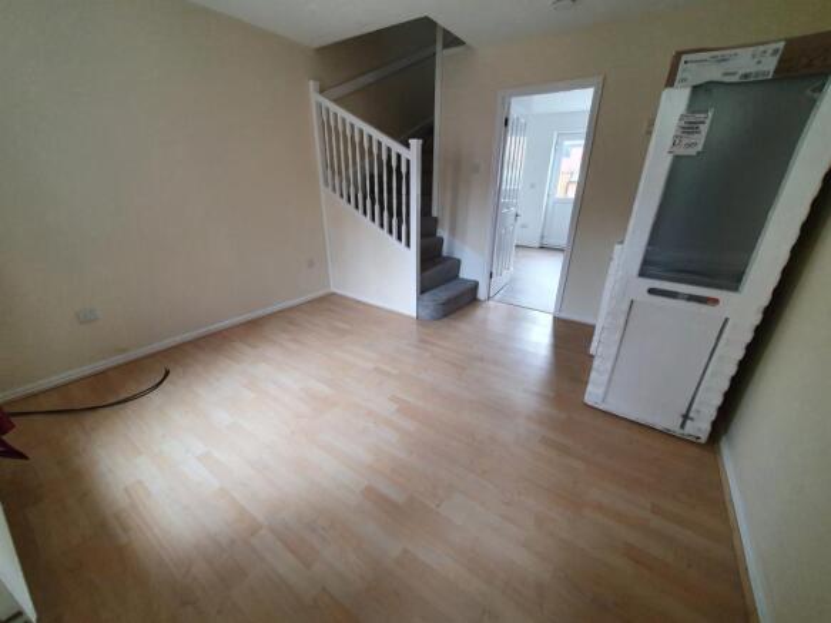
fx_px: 312
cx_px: 416
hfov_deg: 106.2
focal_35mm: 13
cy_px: 312
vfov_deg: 89.9
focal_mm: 1.8
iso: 320
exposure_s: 1/50
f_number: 2.2
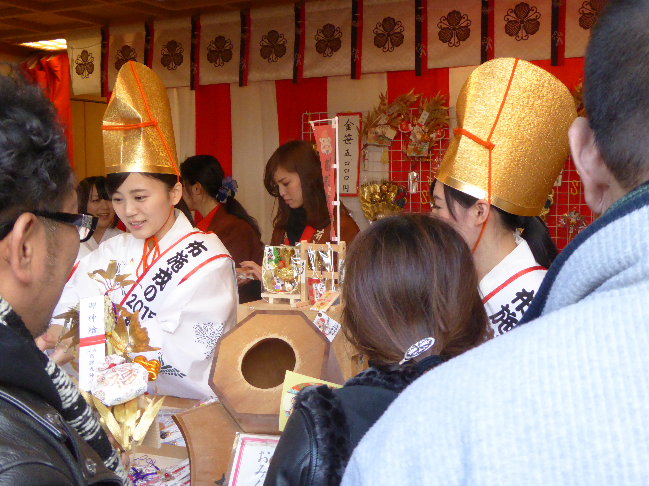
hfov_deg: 41.2
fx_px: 862
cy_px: 243
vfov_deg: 31.5
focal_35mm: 46
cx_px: 324
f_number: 3.9
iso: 800
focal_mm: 7.8
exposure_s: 1/250
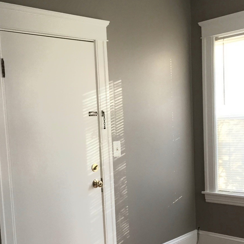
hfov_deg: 35.2
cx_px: 96
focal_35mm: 48
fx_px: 383
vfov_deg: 35.1
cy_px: 159
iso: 80
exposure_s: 1/30
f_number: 2.2
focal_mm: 4.15
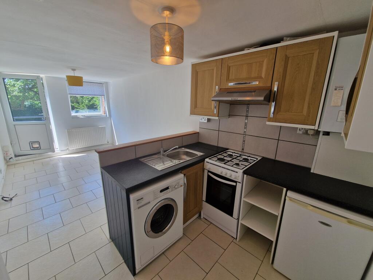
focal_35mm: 13
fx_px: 140
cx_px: 186
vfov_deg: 89.9
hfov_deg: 106.2
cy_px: 140
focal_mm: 2.2
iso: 50
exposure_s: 1/112
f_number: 2.2
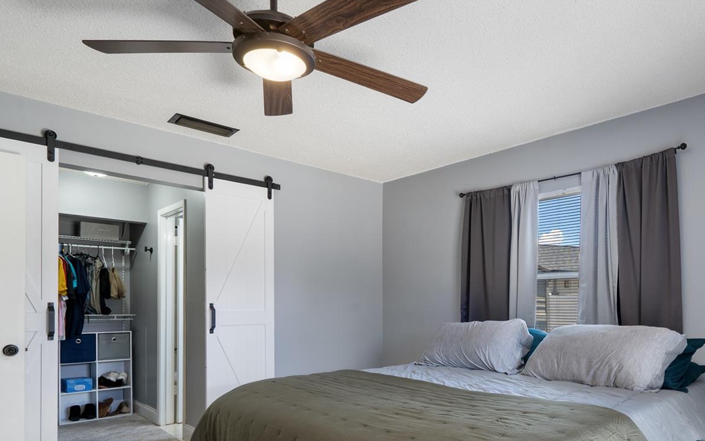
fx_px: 423
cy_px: 315
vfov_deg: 53.2
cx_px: 464
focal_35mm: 22
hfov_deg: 77.4
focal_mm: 16
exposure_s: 1/4
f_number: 9
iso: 320
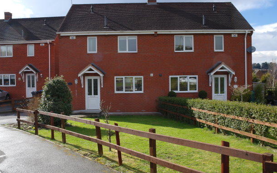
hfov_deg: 61.2
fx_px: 234
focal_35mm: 31
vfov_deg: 40.6
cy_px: 81
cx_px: 131
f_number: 10
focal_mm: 18
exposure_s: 1/60
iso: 100
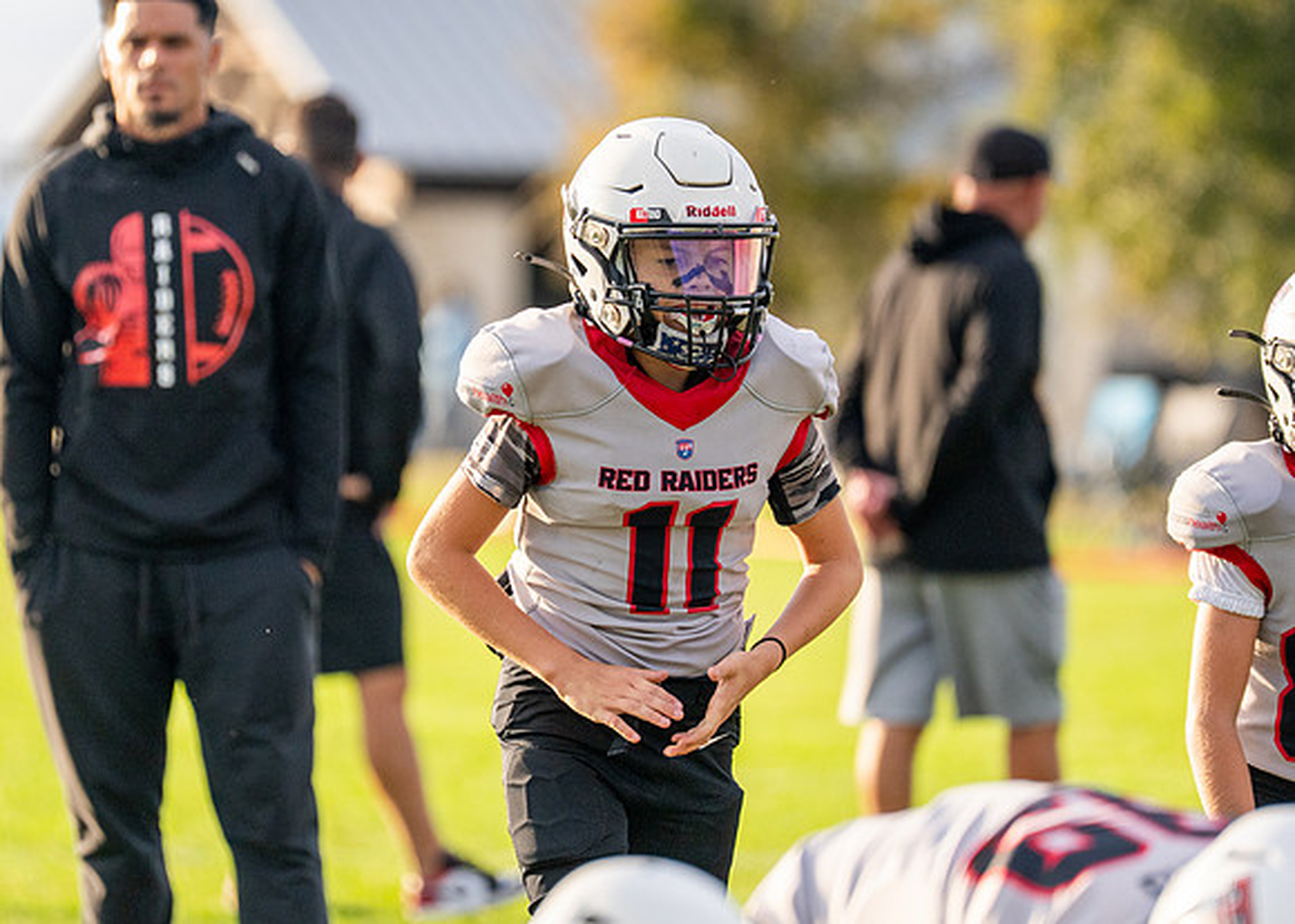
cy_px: 378
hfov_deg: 5.4
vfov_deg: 3.9
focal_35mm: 374
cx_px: 591
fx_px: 13739
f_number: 2.8
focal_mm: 200
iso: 400
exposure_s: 1/2000
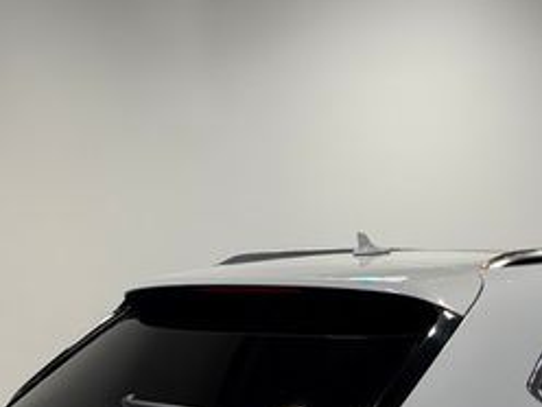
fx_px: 1942
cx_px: 525
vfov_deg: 11.7
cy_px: 475
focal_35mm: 124
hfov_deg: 15.6
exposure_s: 1/400
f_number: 1.78
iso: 64
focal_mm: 6.76
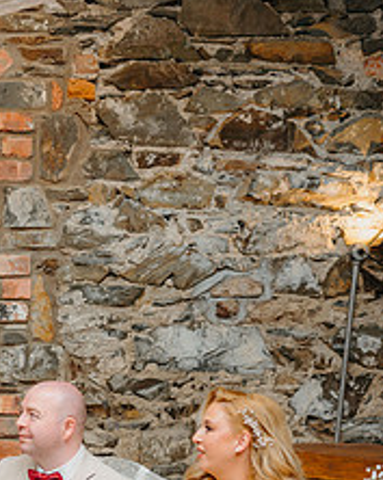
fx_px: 1264
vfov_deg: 21.3
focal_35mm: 89
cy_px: 382
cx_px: -169
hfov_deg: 16.0
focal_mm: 35
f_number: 2
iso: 100
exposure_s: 1/400
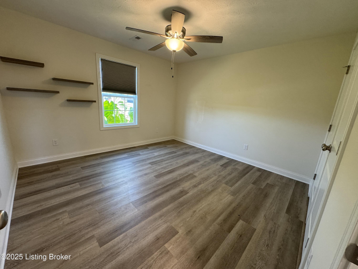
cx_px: 179
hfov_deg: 102.1
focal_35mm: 14
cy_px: 134
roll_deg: -4.3
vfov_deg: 85.7
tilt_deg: -13.7
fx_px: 145
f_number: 2.2
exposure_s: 1/60
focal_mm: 2.22
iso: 200
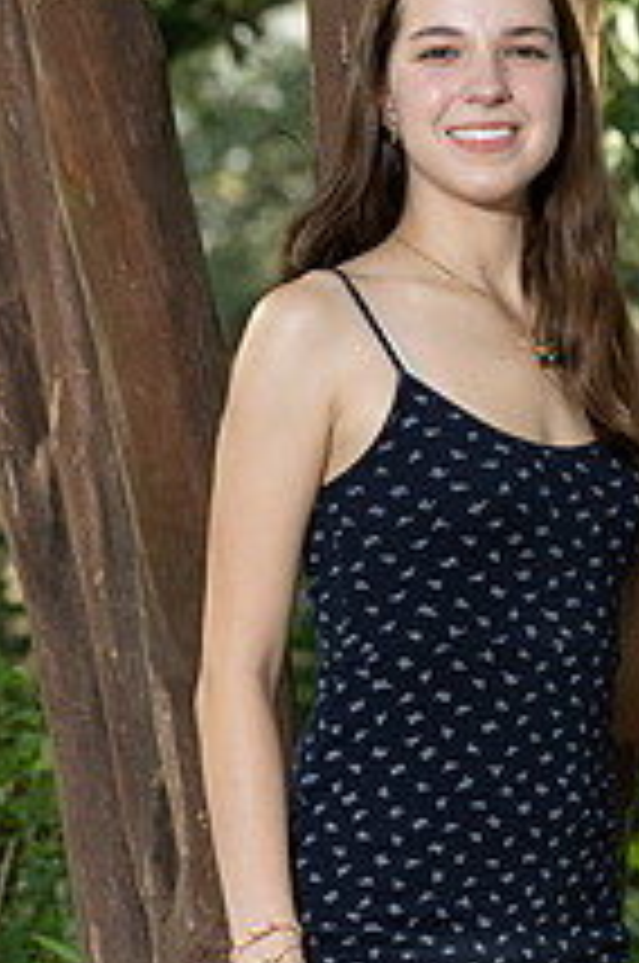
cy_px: 446
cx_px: 414
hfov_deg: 3.8
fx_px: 9562
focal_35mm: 358
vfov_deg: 5.8
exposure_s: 1/200
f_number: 8
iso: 800
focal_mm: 170
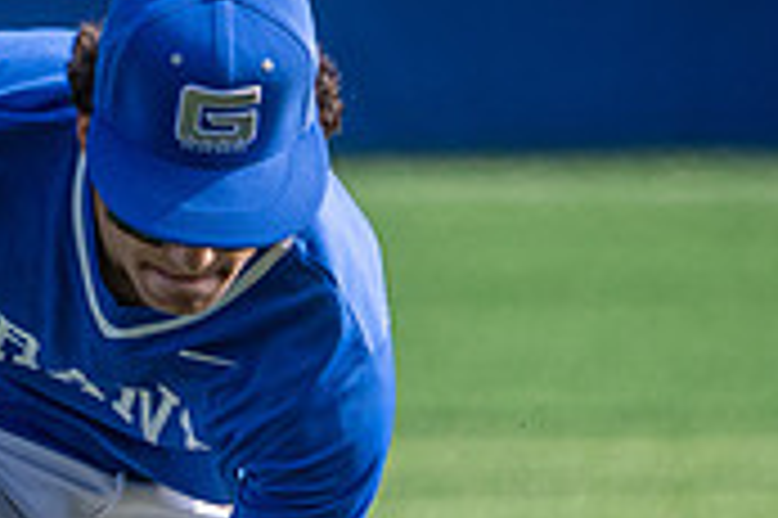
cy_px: 721
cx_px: -64
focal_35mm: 1491
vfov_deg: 0.9
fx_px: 32191
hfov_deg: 1.4
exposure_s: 1/1600
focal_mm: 300
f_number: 5.6
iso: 500
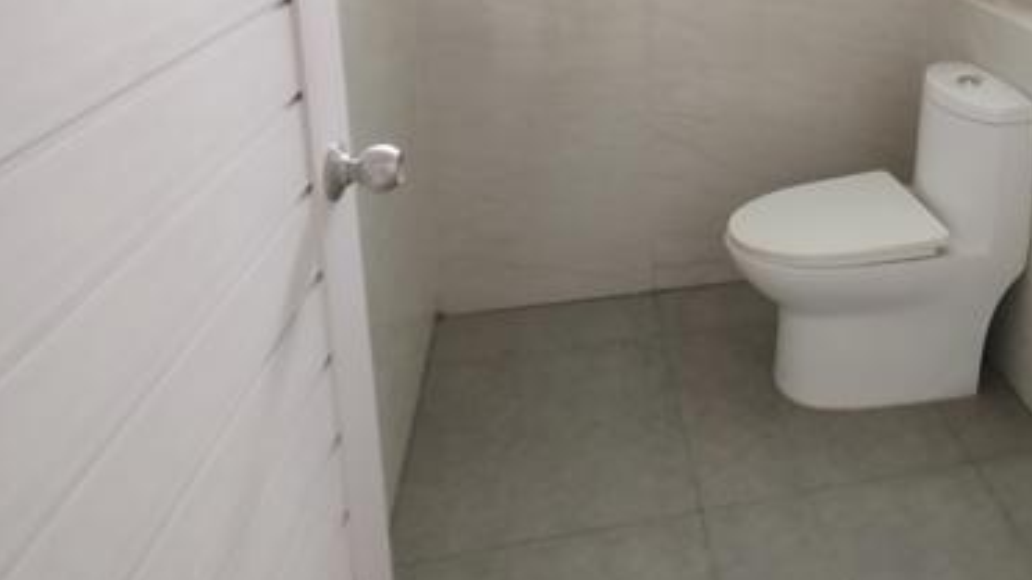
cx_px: 755
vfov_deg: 36.0
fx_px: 793
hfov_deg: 62.8
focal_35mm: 29
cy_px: -7
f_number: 2.2
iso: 250
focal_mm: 1.65
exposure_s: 1/20
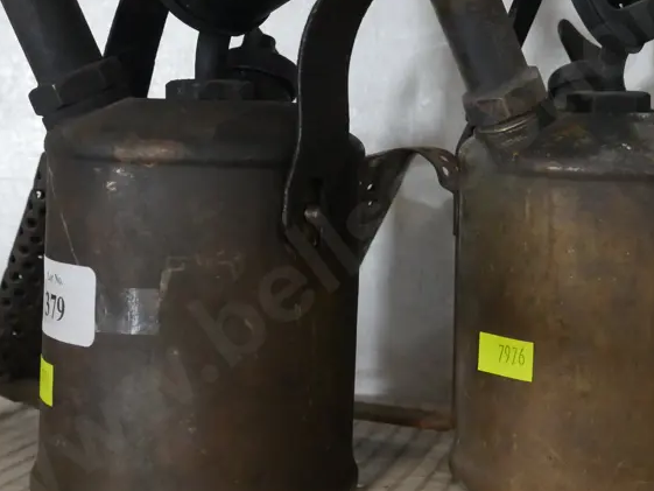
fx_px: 1379
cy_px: 153
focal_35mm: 73
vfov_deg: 20.1
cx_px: 471
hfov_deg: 26.4
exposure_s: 1/60
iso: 3200
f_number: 4.4
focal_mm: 20
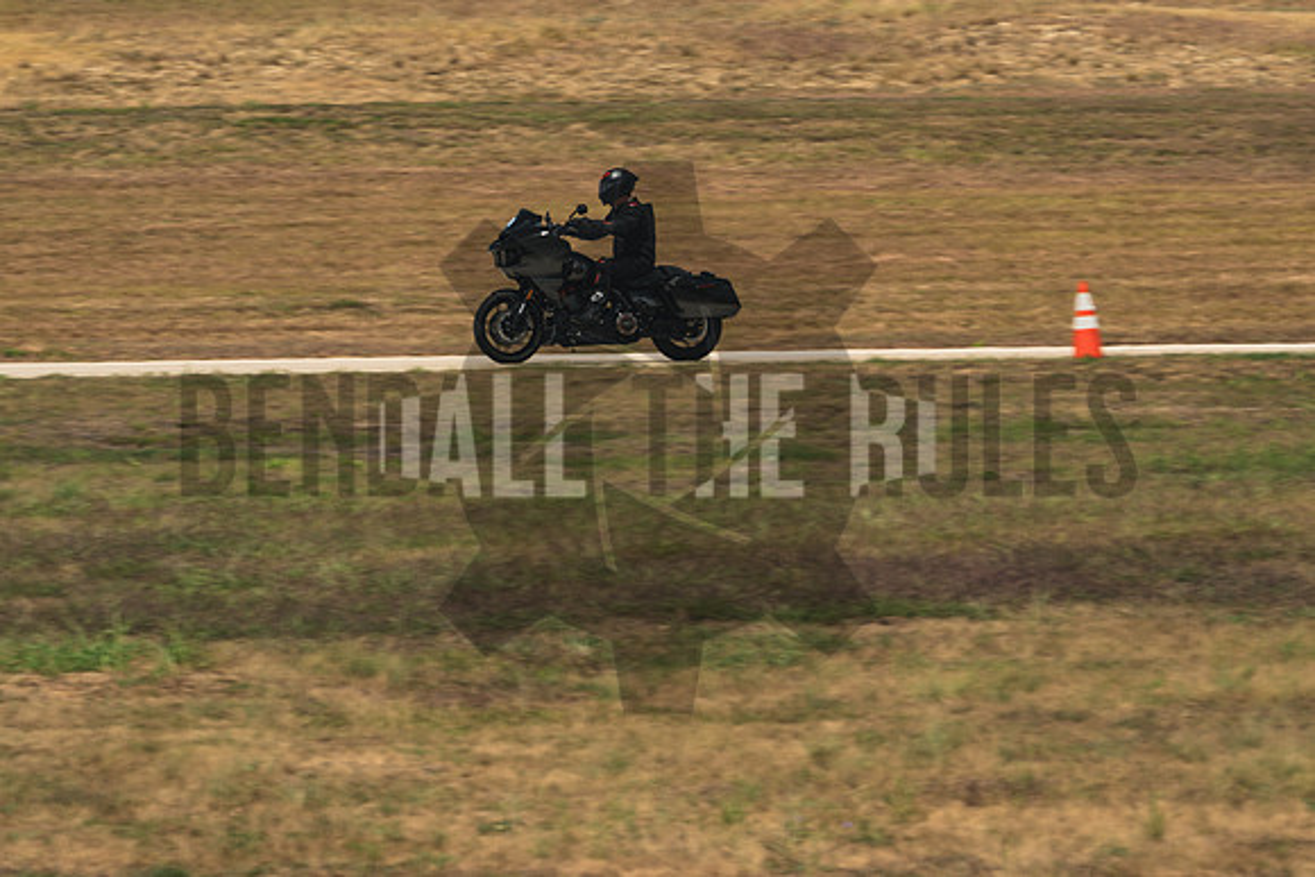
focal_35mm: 440
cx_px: 658
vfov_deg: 3.1
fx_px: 16064
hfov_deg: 4.7
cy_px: 438
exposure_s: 1/320
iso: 160
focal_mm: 280
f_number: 8
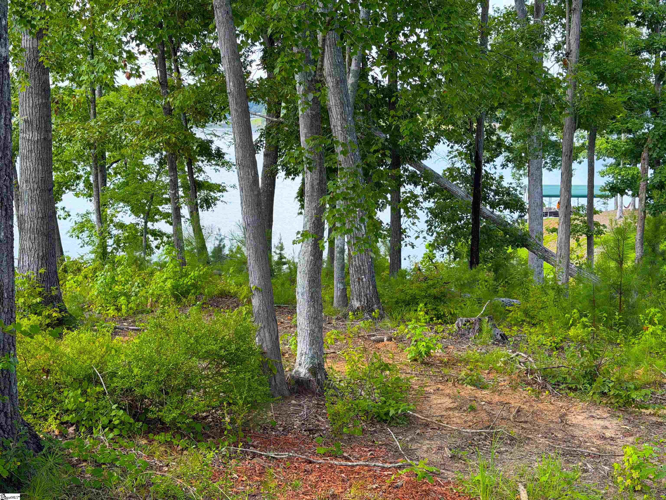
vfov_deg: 30.3
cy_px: 250
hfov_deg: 39.7
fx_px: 924
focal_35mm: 48
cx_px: 333
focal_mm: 6.76
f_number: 1.78
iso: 64
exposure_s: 1/652
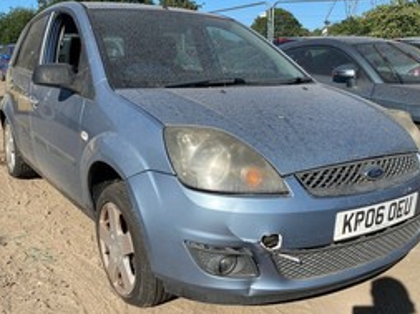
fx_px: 436
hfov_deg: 51.4
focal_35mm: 36
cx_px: 222
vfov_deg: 39.6
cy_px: 163
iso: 32
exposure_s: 1/2410
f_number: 1.8
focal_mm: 4.25
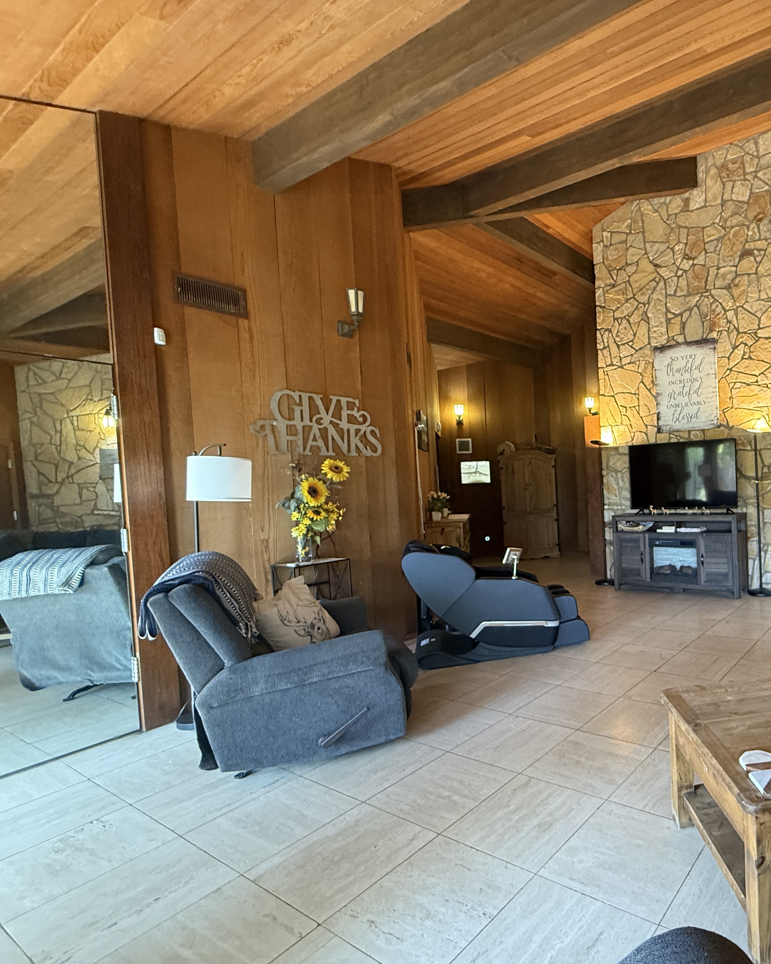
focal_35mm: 19
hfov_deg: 63.9
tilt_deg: -2.5
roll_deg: +1.7
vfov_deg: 83.2
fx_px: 542
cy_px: 502
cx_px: 629
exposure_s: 1/60
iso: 500
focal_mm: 2.22
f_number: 2.2
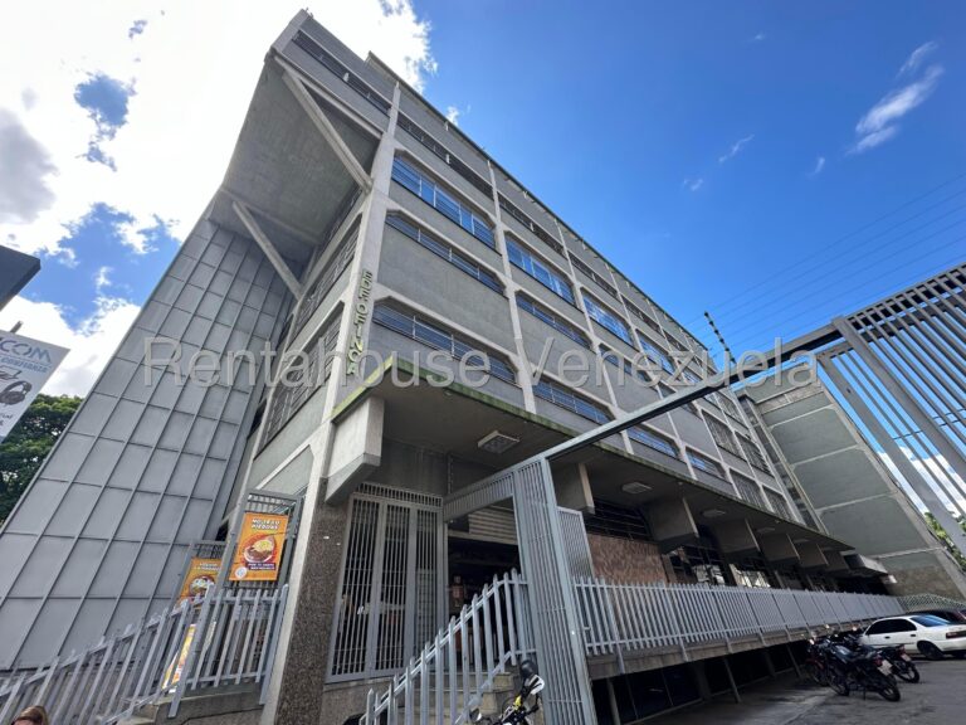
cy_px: 362
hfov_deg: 102.1
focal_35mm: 14
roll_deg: +4.8
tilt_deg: +34.7
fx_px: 391
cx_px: 483
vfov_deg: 85.7
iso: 40
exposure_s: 1/435
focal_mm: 2.22
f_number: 2.2
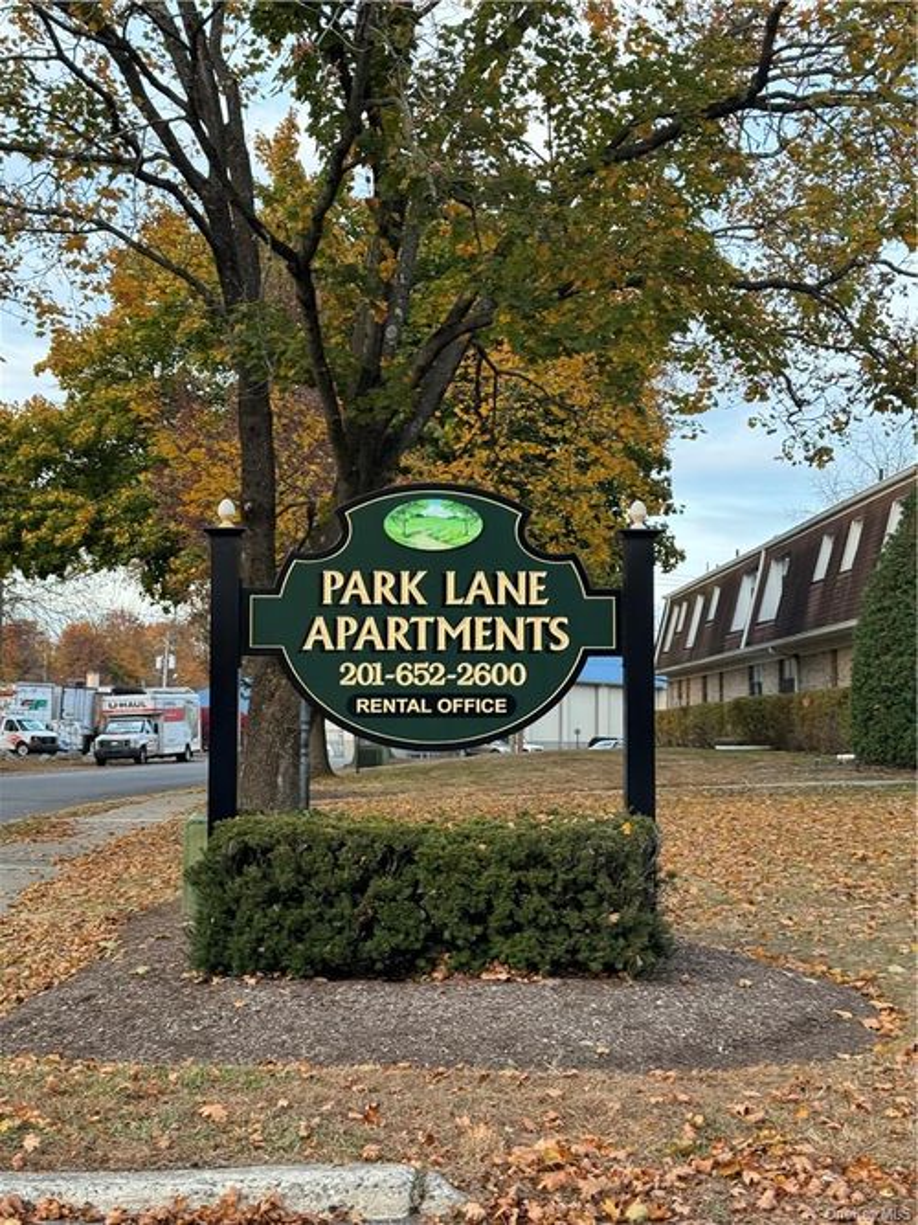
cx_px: 459
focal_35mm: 48
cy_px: 612
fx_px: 1698
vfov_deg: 39.7
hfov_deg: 30.3
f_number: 1.78
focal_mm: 6.76
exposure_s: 1/121
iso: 64
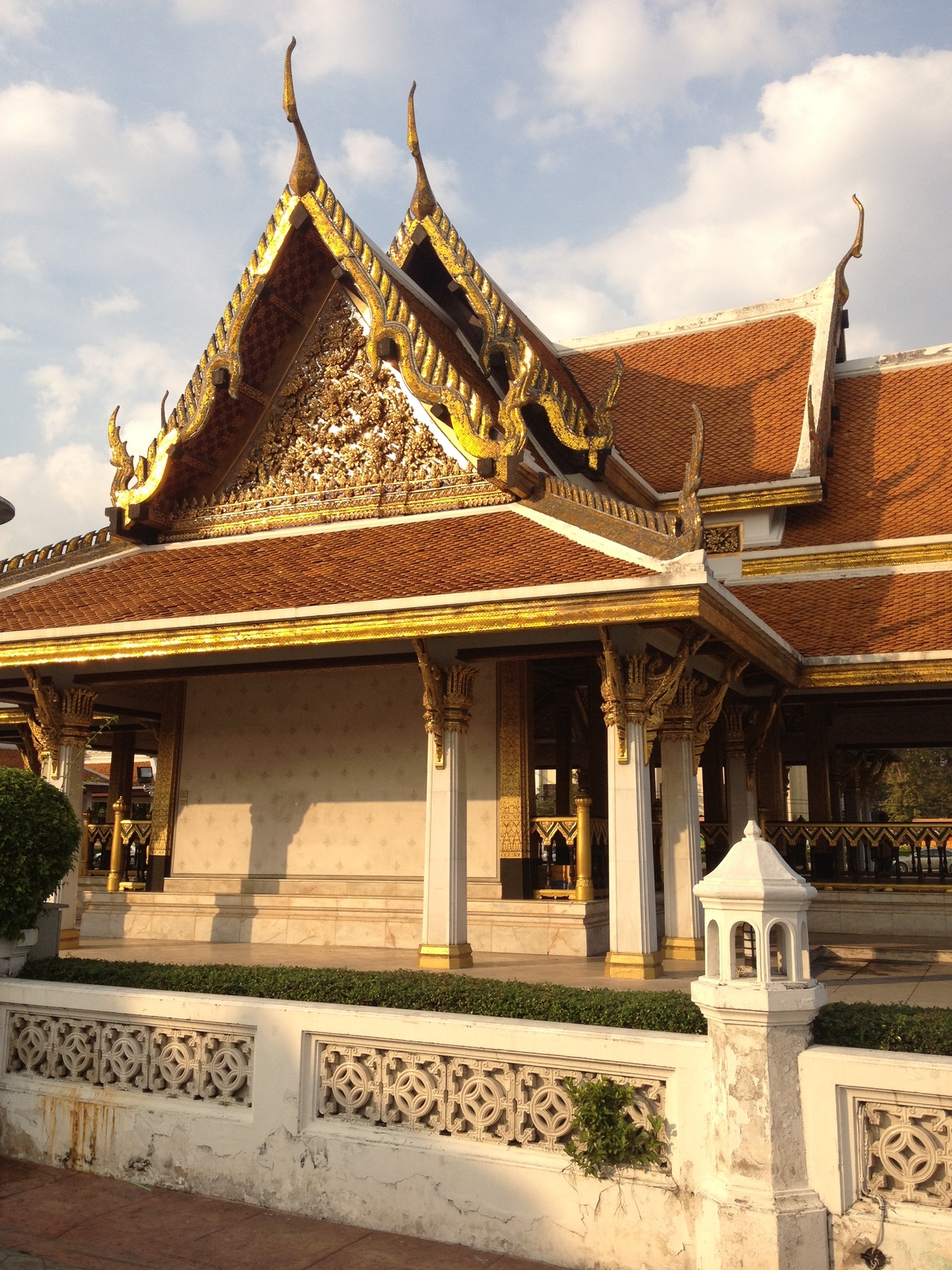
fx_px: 1283
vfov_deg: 52.6
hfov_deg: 40.7
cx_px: 476
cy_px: 635
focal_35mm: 35
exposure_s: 1/1062
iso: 64
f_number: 2.4
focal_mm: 4.28
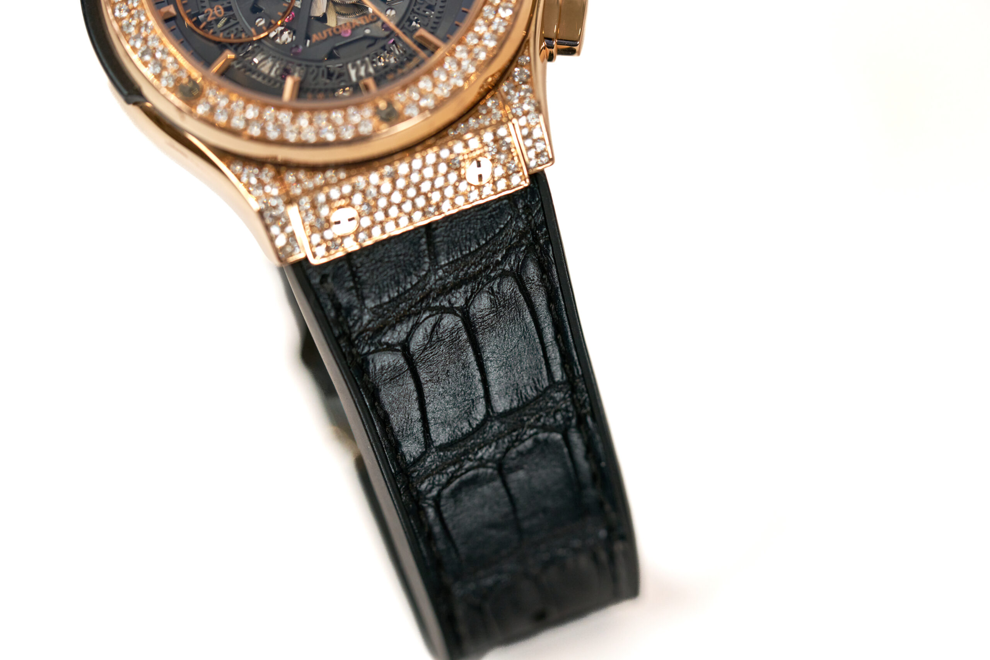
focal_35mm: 90
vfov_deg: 15.2
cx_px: 495
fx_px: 2475
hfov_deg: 22.6
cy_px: 330
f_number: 3.5
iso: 200
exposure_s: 1/250
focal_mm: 90
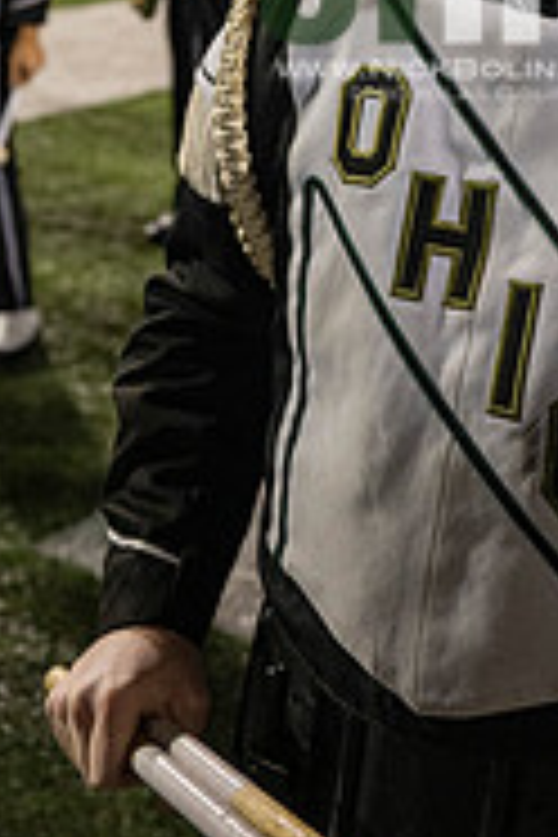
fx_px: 1348
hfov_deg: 23.0
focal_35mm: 58
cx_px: 459
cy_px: -27
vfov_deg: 31.5
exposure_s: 1/500
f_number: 3.2
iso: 1250
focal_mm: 24
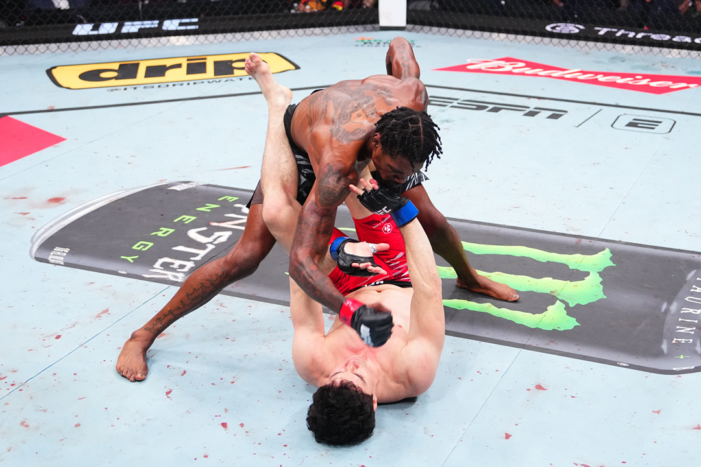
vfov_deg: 31.2
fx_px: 837
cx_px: 350
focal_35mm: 43
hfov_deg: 45.4
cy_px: 234
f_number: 2.8
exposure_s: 1/1250
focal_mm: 43
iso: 3200
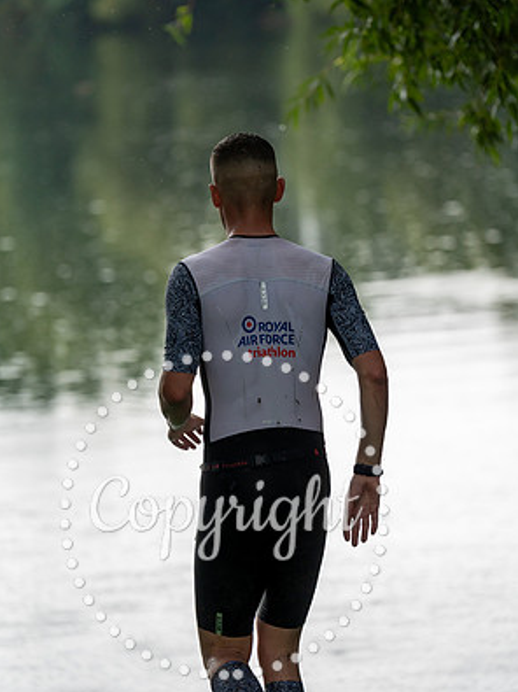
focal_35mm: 197
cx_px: 257
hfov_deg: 7.5
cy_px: 366
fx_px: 3933
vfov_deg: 10.0
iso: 1000
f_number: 3.5
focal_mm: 180
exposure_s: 1/1000
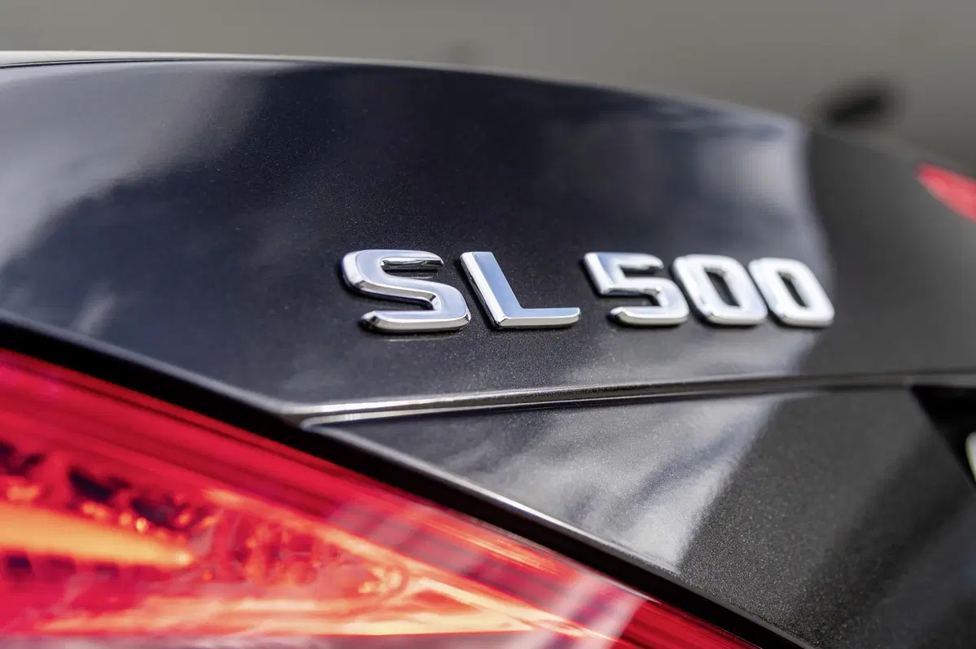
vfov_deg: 30.5
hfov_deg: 44.5
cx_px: 488
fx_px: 1192
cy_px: 324
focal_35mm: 44
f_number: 4
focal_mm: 44
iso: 160
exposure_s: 1/80
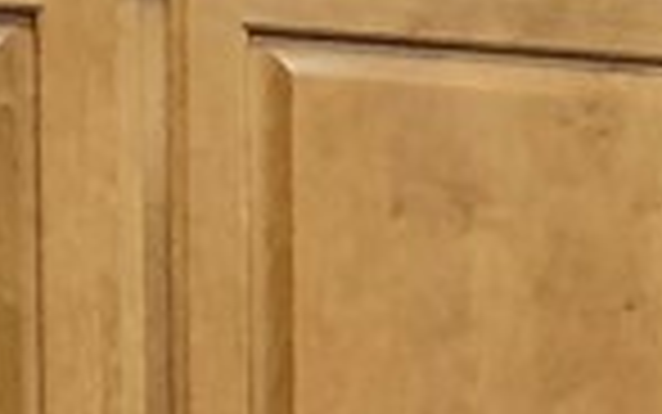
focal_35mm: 207
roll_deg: -0.8
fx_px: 3736
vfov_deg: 6.0
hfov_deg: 9.5
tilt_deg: -6.0
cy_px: 1138
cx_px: 1270
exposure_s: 1/15
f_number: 1.8
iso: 40
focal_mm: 3.99
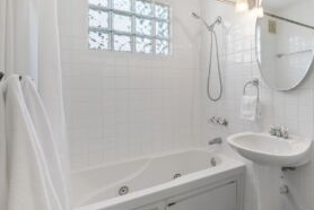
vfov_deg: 54.9
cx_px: 225
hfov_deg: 72.2
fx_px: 201
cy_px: 85
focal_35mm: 23
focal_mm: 16
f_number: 8
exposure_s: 1/10
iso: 125
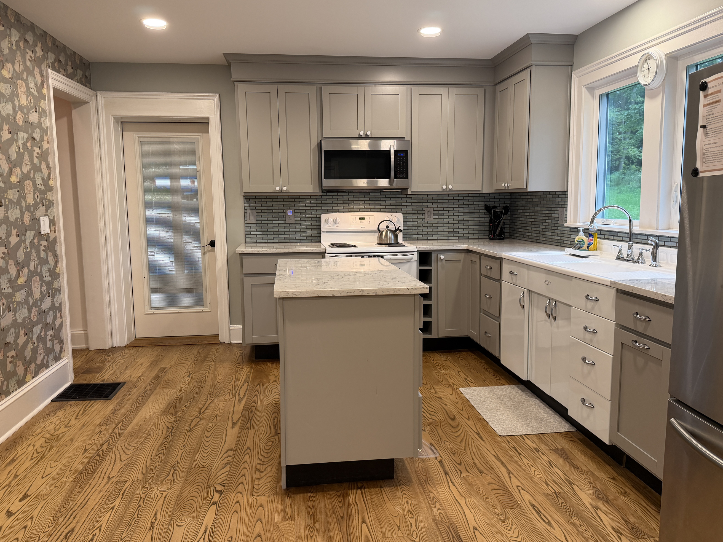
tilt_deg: -7.3
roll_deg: +0.9
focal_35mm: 26
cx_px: 357
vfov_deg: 53.1
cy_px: 273
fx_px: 543
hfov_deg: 67.3
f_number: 1.78
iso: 160
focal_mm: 6.76
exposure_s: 1/60
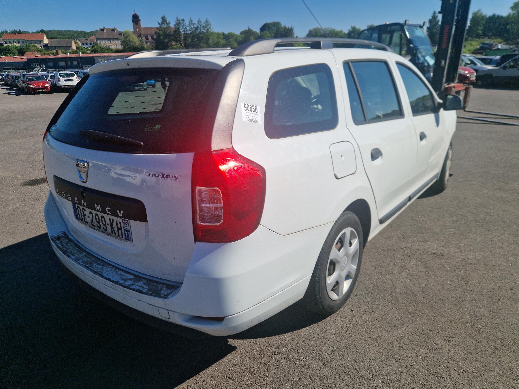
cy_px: 194
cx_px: 260
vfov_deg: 58.9
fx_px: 345
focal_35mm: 23
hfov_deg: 73.9
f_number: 1.8
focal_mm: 5.4
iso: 50
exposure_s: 1/3333
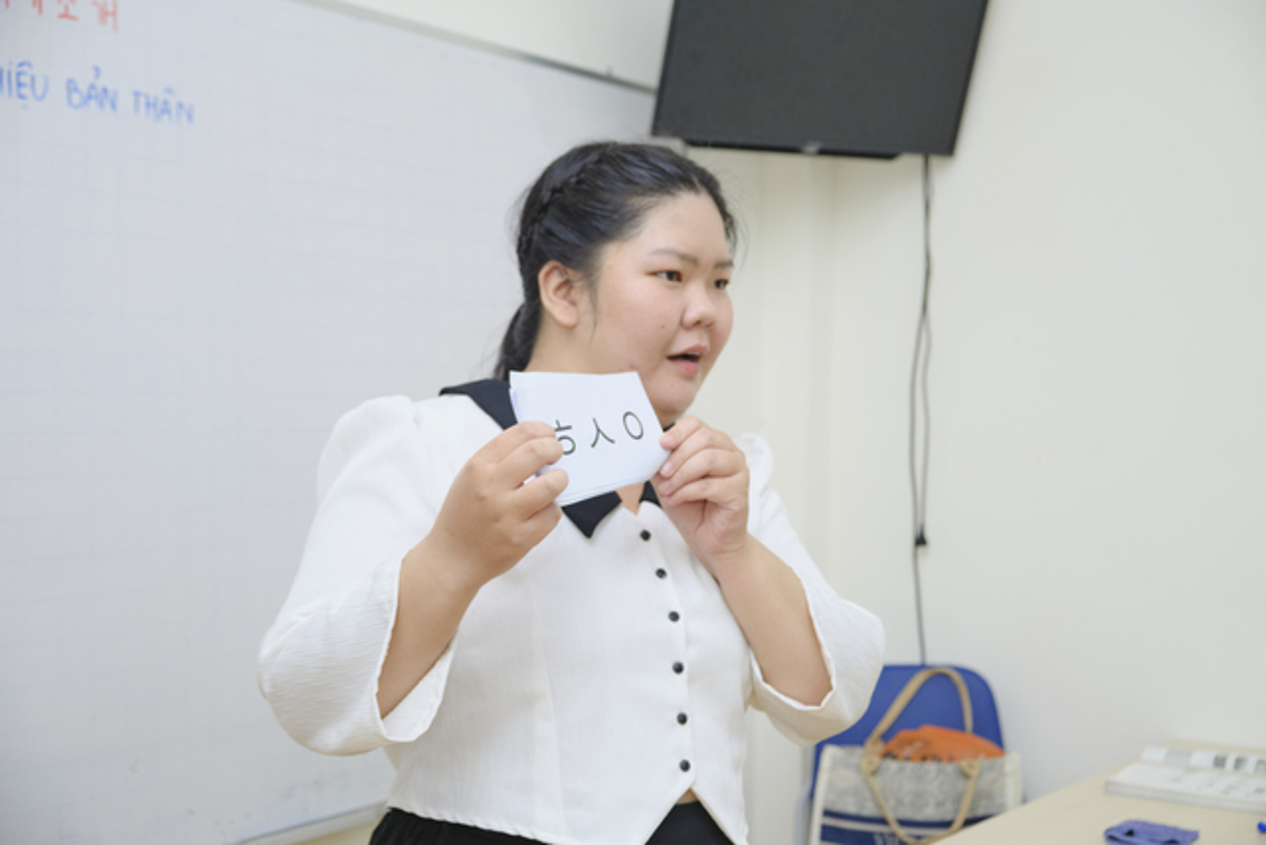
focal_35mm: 47
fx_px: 1653
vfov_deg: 28.7
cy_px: 422
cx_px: 633
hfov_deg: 41.9
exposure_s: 1/100
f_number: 3.6
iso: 800
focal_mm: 31.5
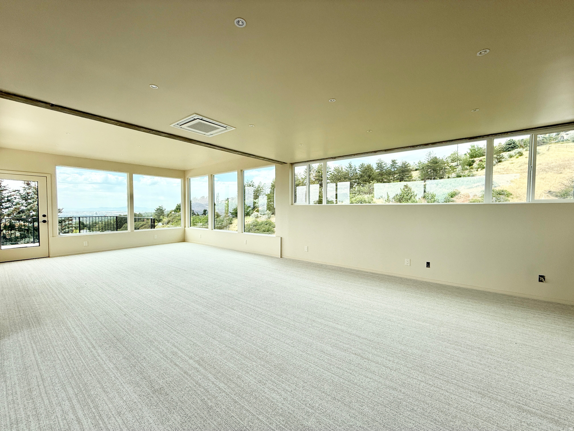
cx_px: 287
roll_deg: -0.1
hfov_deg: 102.1
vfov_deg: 85.7
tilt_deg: -1.7
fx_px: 232
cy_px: 216
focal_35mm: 14
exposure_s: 1/664
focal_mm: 2.22
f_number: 2.2
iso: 50
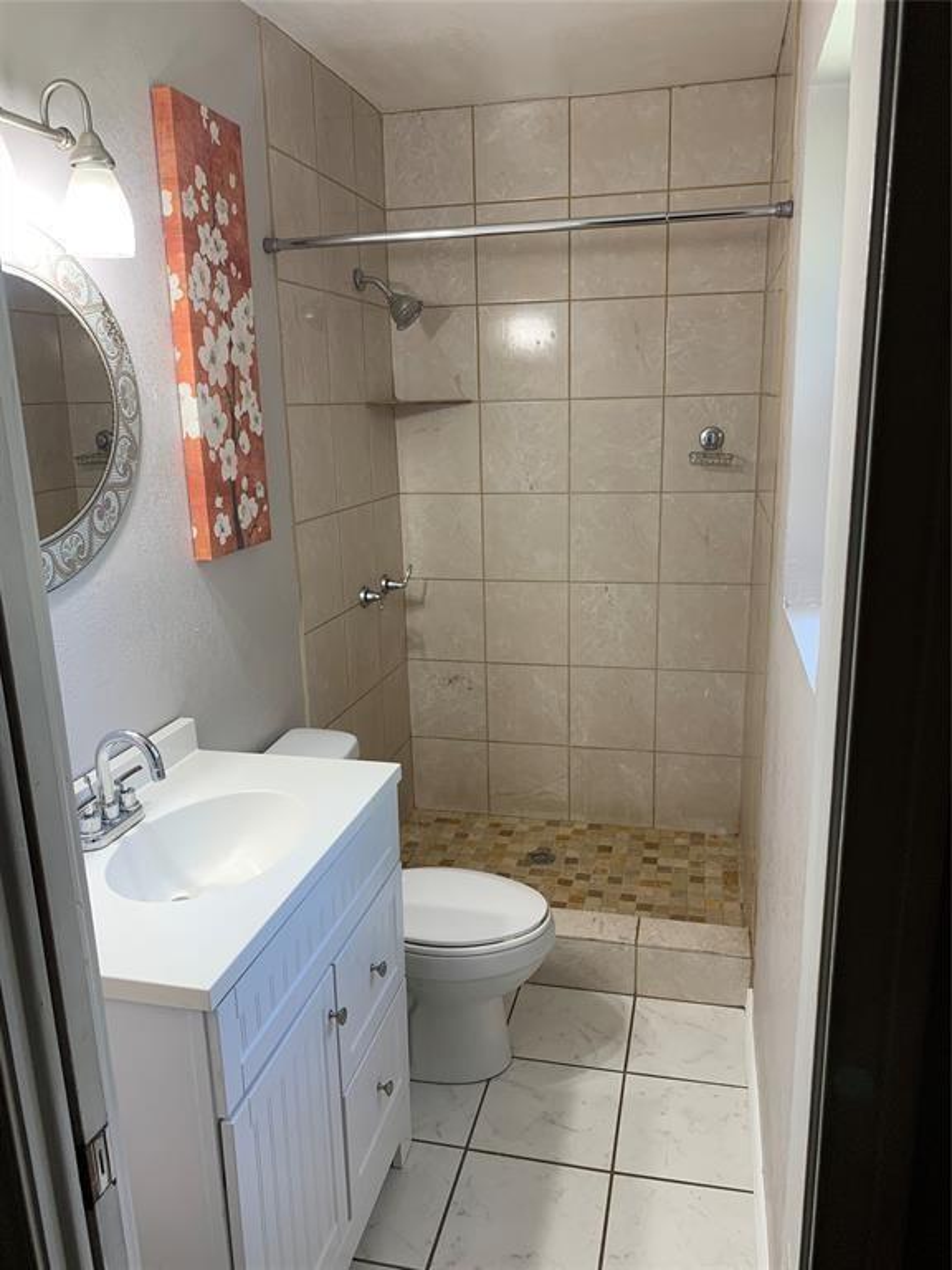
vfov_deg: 67.3
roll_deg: +1.4
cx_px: 476
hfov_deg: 53.1
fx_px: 953
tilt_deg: -13.5
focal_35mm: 26
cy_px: 635
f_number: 1.8
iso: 80
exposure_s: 1/60
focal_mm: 4.25
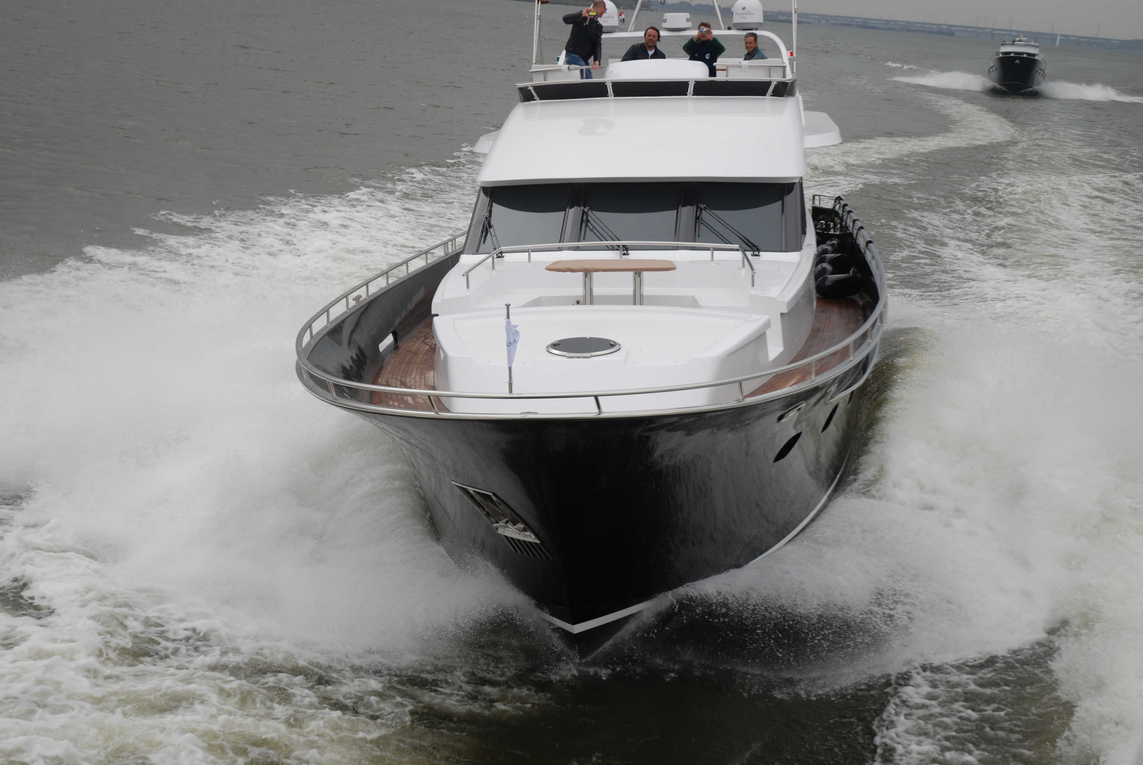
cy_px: 382
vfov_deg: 20.7
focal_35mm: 66
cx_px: 572
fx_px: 2098
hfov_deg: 30.5
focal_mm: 44
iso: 180
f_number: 4.5
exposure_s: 1/500
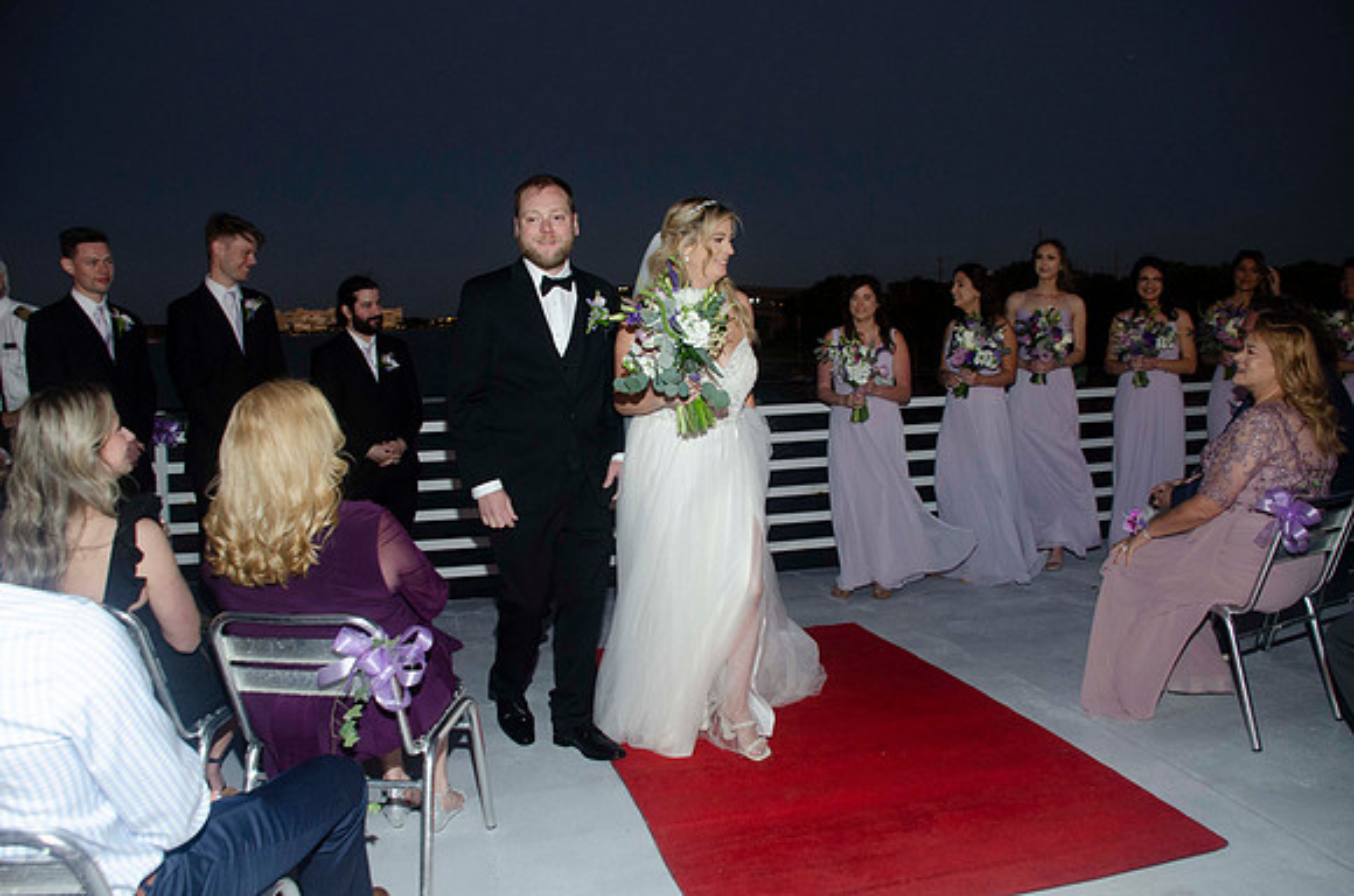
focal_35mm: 27
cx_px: 677
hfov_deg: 67.5
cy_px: 448
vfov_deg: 47.7
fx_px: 1013
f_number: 5.6
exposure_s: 1/50
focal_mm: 18
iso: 800
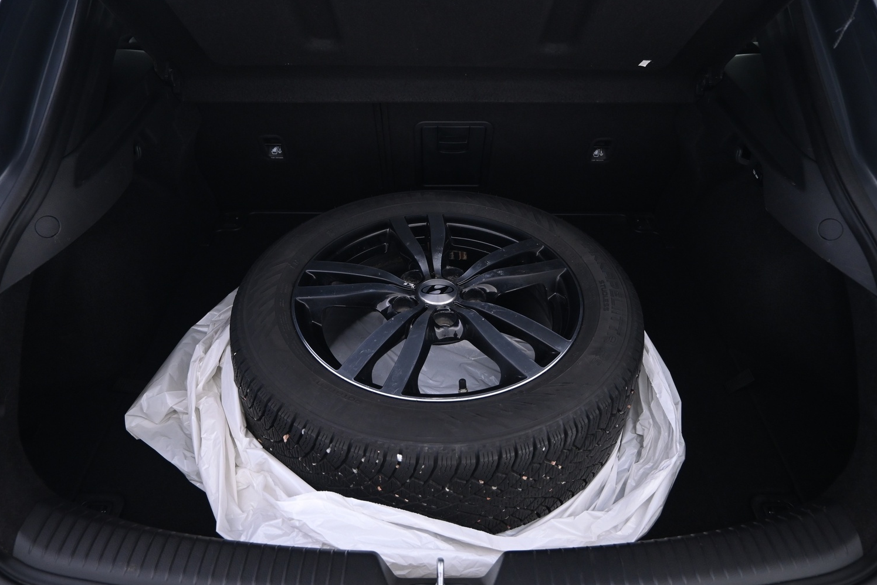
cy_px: 288
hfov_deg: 69.4
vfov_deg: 49.6
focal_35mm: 26
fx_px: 633
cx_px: 441
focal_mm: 16
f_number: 3.5
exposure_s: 1/13
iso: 1000
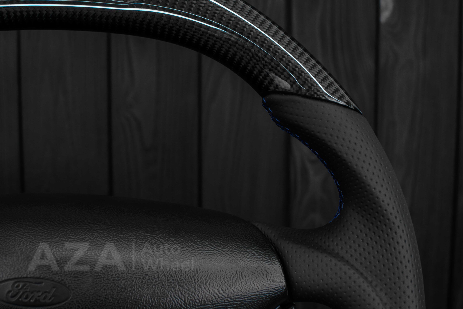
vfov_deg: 25.8
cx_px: 232
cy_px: 154
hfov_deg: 37.8
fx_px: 675
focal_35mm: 52
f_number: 6.3
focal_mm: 35
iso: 500
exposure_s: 1/125
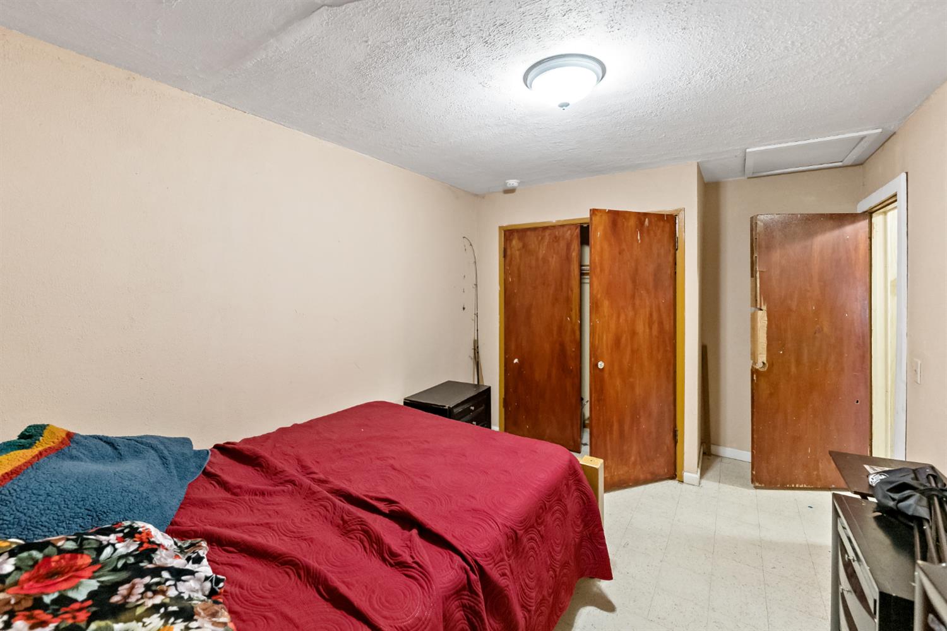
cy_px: 316
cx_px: 474
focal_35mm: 14
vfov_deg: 81.2
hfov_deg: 104.3
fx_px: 368
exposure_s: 1/160
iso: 2500
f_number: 2.8
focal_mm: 14
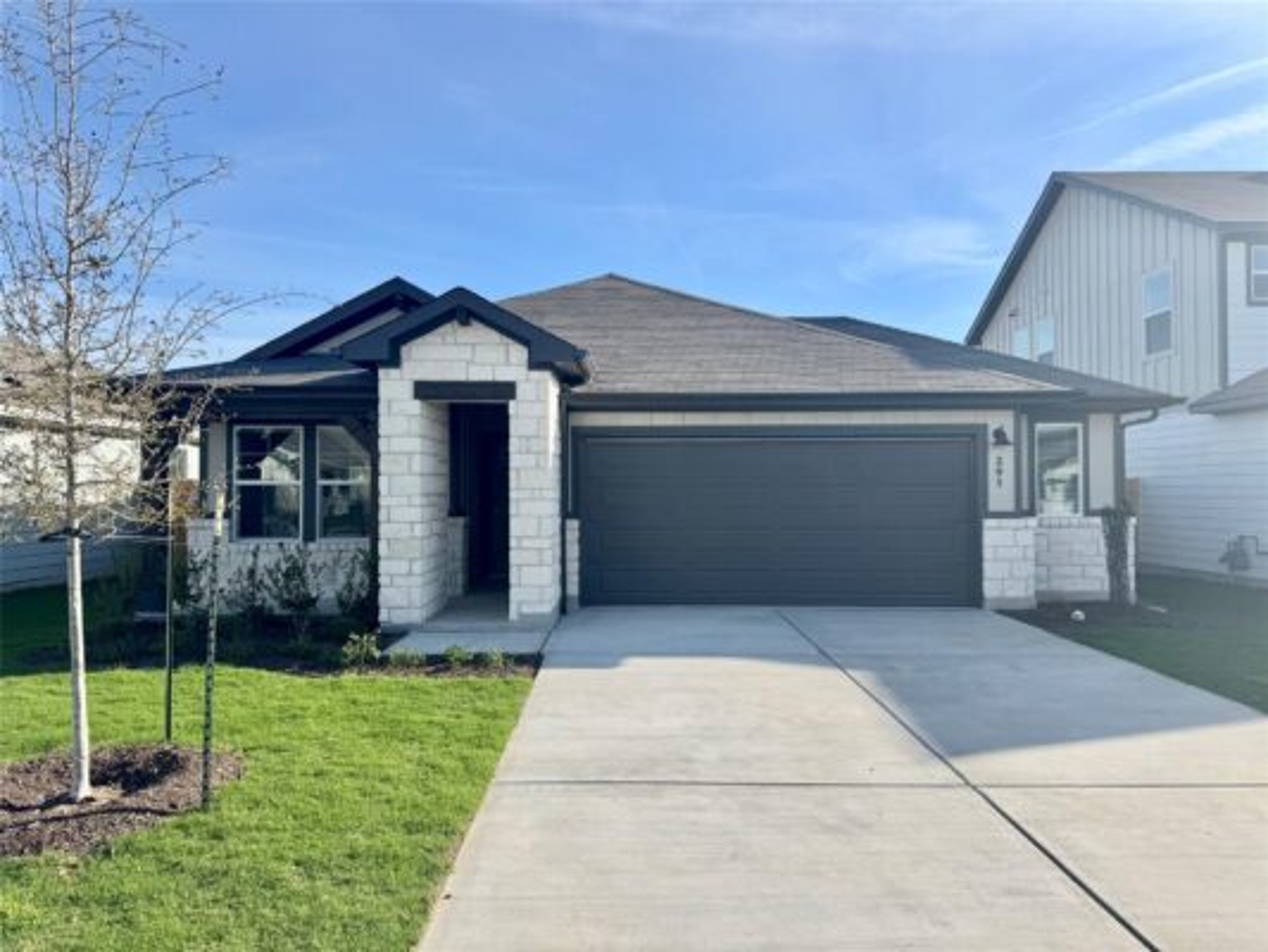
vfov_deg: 56.8
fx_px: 879
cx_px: 634
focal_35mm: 24
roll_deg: +0.4
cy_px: 476
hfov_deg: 71.6
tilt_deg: +1.3
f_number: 1.78
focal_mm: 6.76
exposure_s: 1/4310
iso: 80
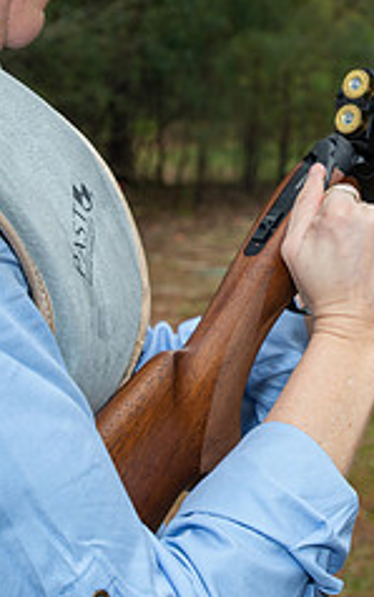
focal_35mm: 87
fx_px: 1417
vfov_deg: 23.5
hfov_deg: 14.7
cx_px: 397
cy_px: 138
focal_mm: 35
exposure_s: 1/160
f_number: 6.3
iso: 125
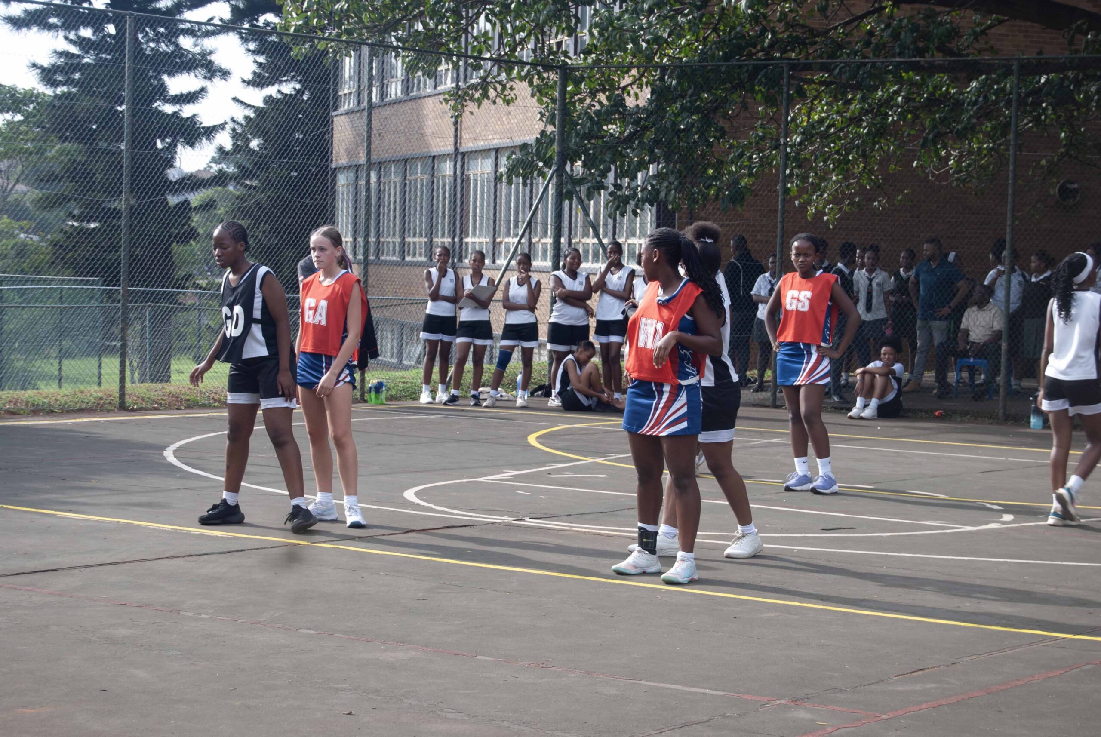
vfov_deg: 16.6
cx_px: 550
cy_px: 368
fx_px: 2526
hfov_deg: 24.6
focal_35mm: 82
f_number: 5.6
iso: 100
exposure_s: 1/125
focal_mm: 55
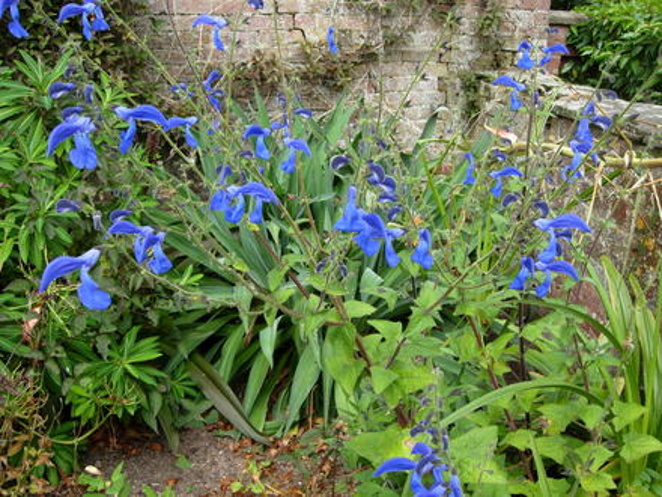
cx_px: 331
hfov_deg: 51.4
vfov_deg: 39.7
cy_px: 248
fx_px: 688
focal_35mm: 36
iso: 50
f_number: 4.3
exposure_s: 1/128
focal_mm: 7.5
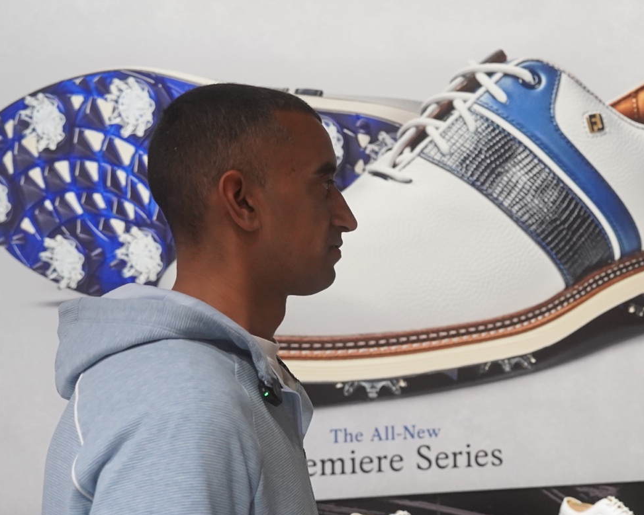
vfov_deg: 18.9
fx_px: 1544
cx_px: 634
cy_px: 173
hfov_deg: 22.7
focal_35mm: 81
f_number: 4
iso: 2500
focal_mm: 35
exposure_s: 1/160
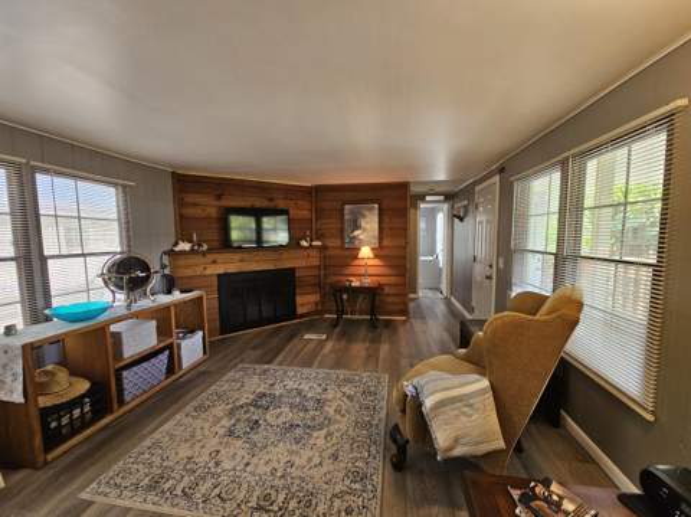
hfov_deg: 106.2
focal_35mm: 13
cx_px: 346
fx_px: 259
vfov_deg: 89.8
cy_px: 258
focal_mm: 2.2
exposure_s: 1/77.4
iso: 250
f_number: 2.2
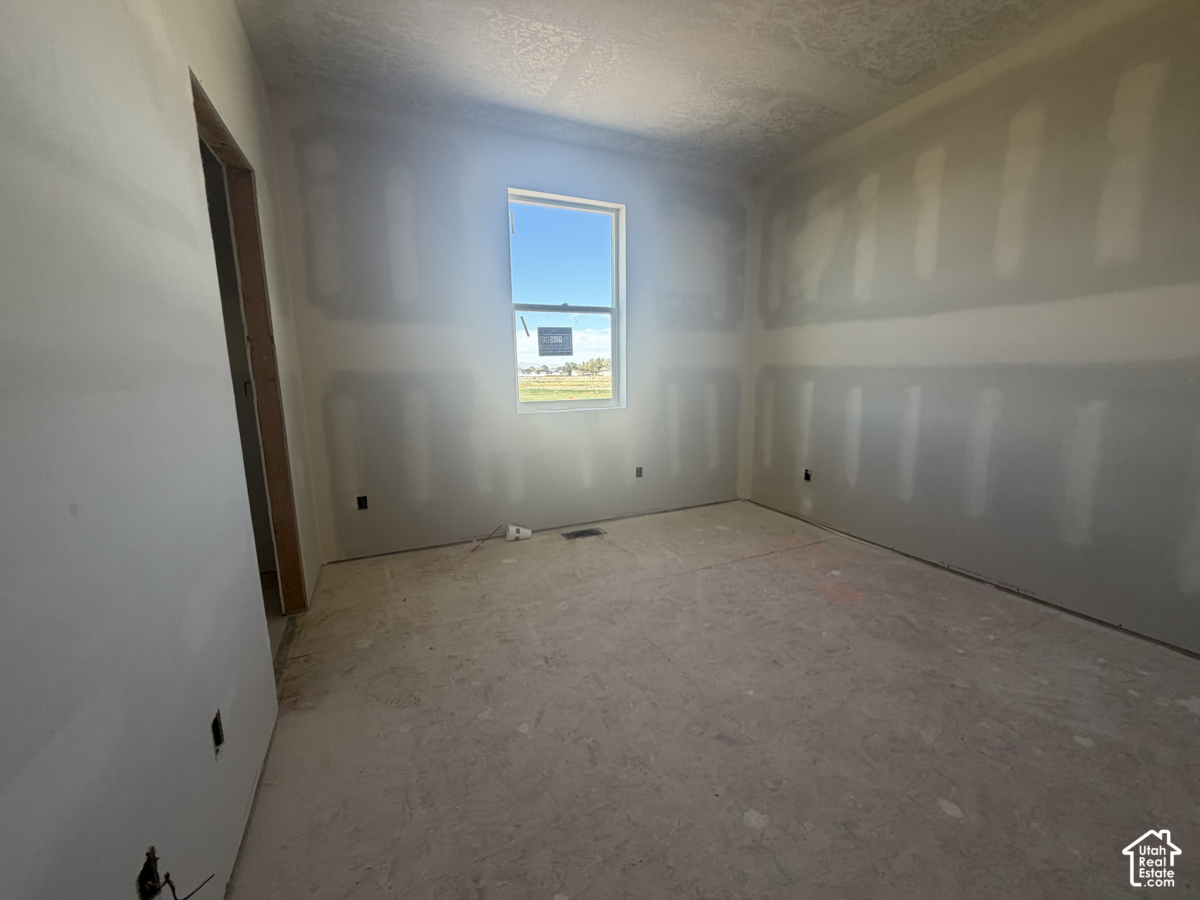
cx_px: 600
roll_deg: +1.0
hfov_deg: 102.1
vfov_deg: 85.7
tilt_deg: -9.9
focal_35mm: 14
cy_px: 450
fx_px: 485
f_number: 2.2
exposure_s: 1/121
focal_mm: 2.22
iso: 100
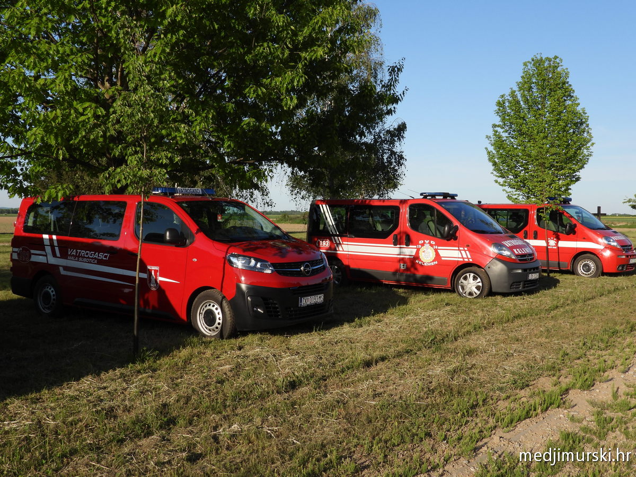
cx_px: 318
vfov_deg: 37.7
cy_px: 238
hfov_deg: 49.0
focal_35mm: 38
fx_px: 698
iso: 100
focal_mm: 6.8
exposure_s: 1/1250
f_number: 3.2
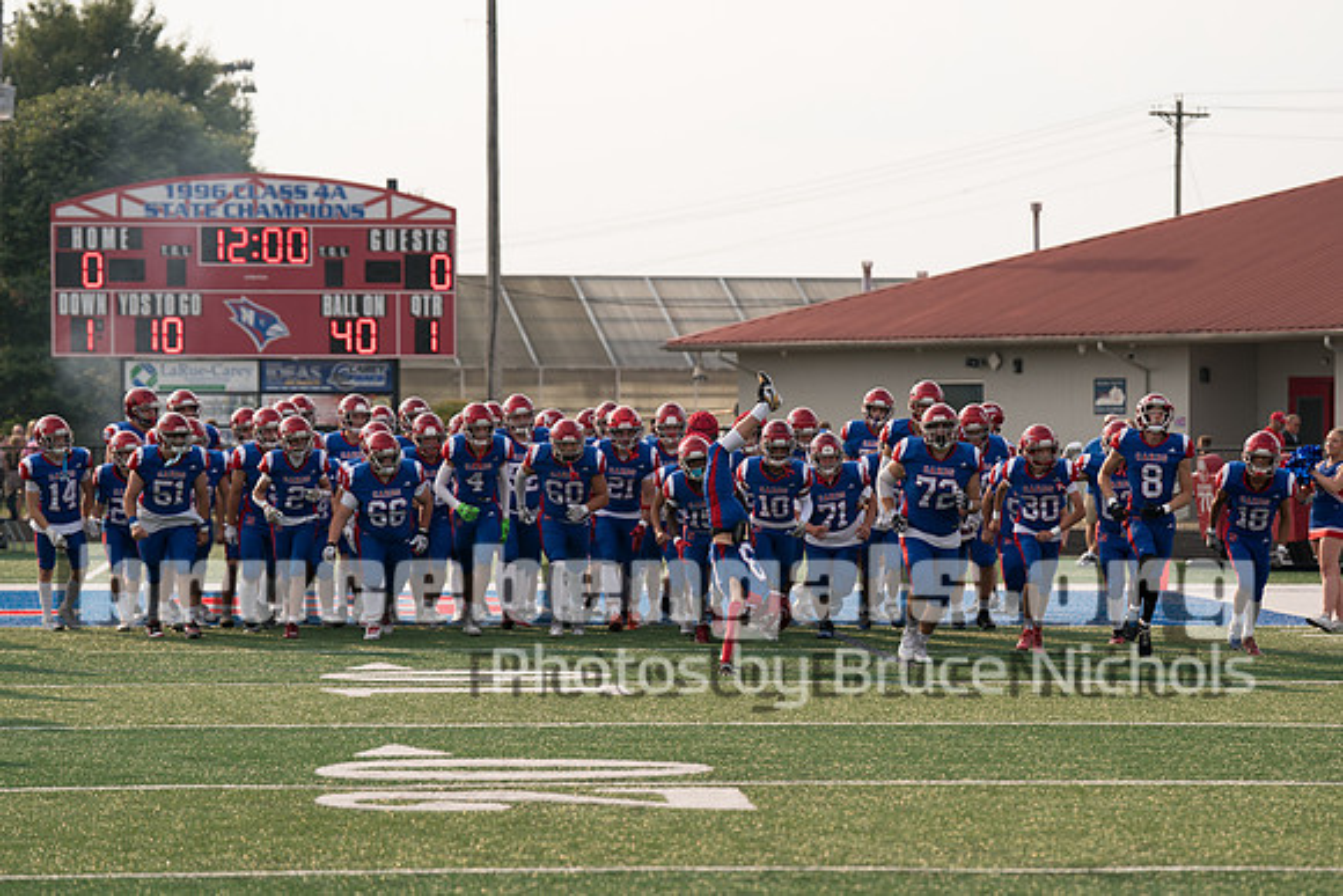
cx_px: 741
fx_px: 5130
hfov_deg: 14.9
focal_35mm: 137
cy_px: 490
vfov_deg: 10.0
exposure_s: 1/1000
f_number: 3.2
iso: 100
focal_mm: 124
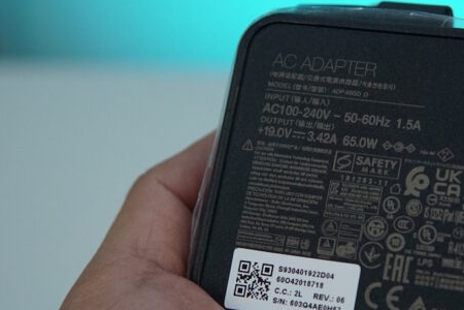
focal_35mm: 78
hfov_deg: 25.7
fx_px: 1005
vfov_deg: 17.5
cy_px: 165
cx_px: 335
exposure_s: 1/640
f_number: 4
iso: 1250
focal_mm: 30
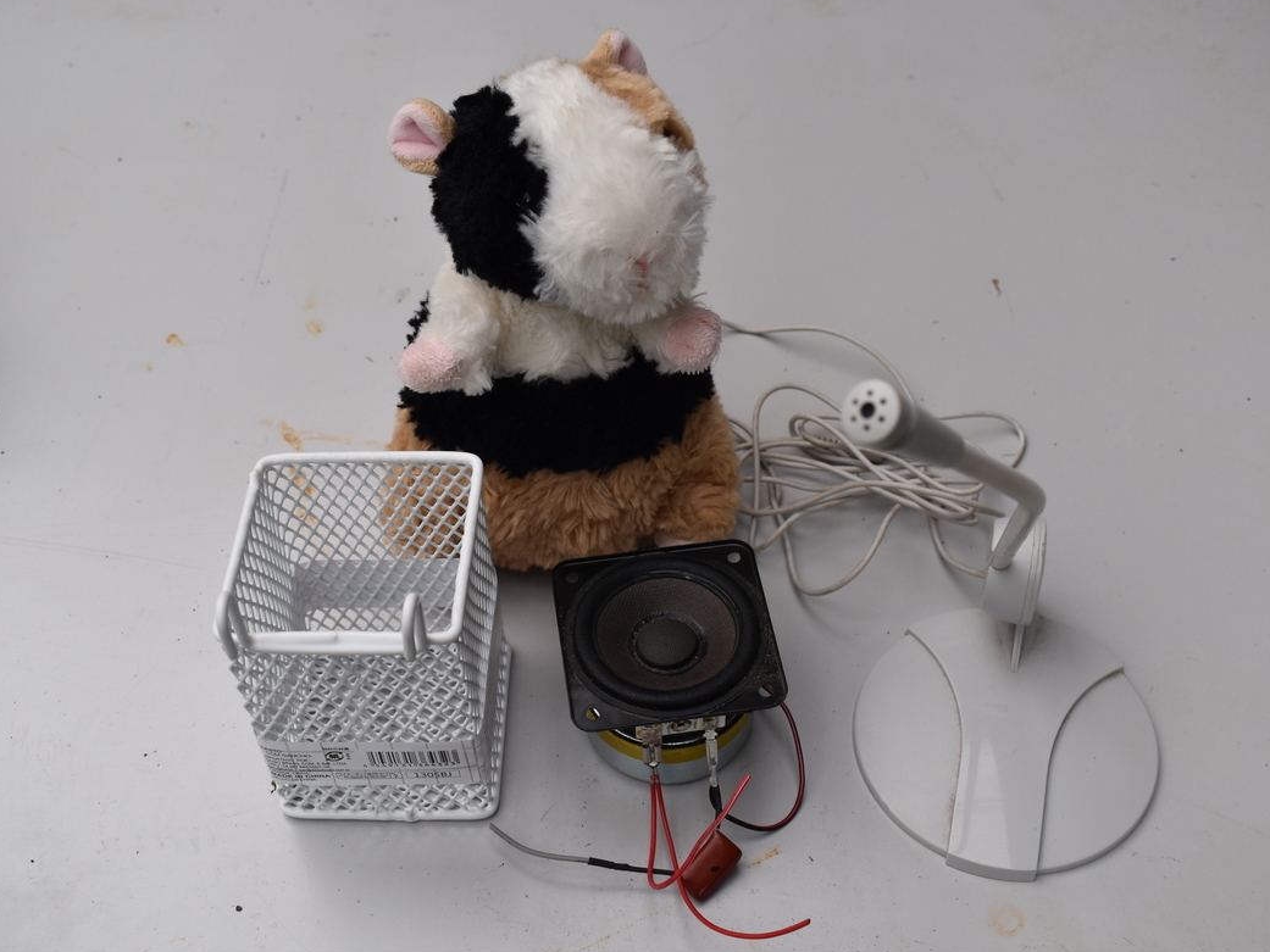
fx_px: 1525
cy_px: 468
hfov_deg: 45.2
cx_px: 608
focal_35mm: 42
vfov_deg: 34.7
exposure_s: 1/200
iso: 400
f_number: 7.1
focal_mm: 25
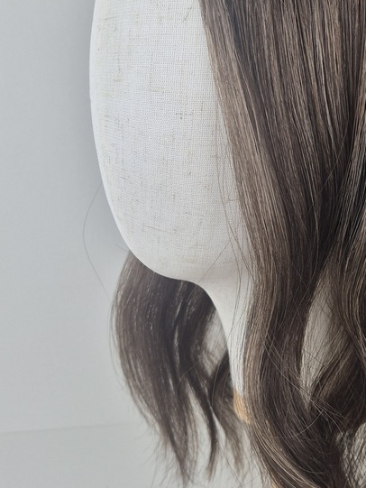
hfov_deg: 28.1
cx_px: 282
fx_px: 719
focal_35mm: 51
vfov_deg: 37.5
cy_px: 253
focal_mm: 5.4
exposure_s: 1/100
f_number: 1.8
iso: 32
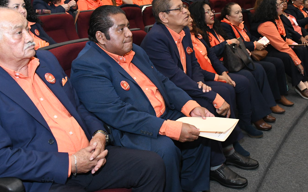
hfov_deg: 52.7
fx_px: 311
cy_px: 81
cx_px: 166
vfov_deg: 34.4
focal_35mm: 37
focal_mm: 20
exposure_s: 1/100
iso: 5000
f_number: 5.6
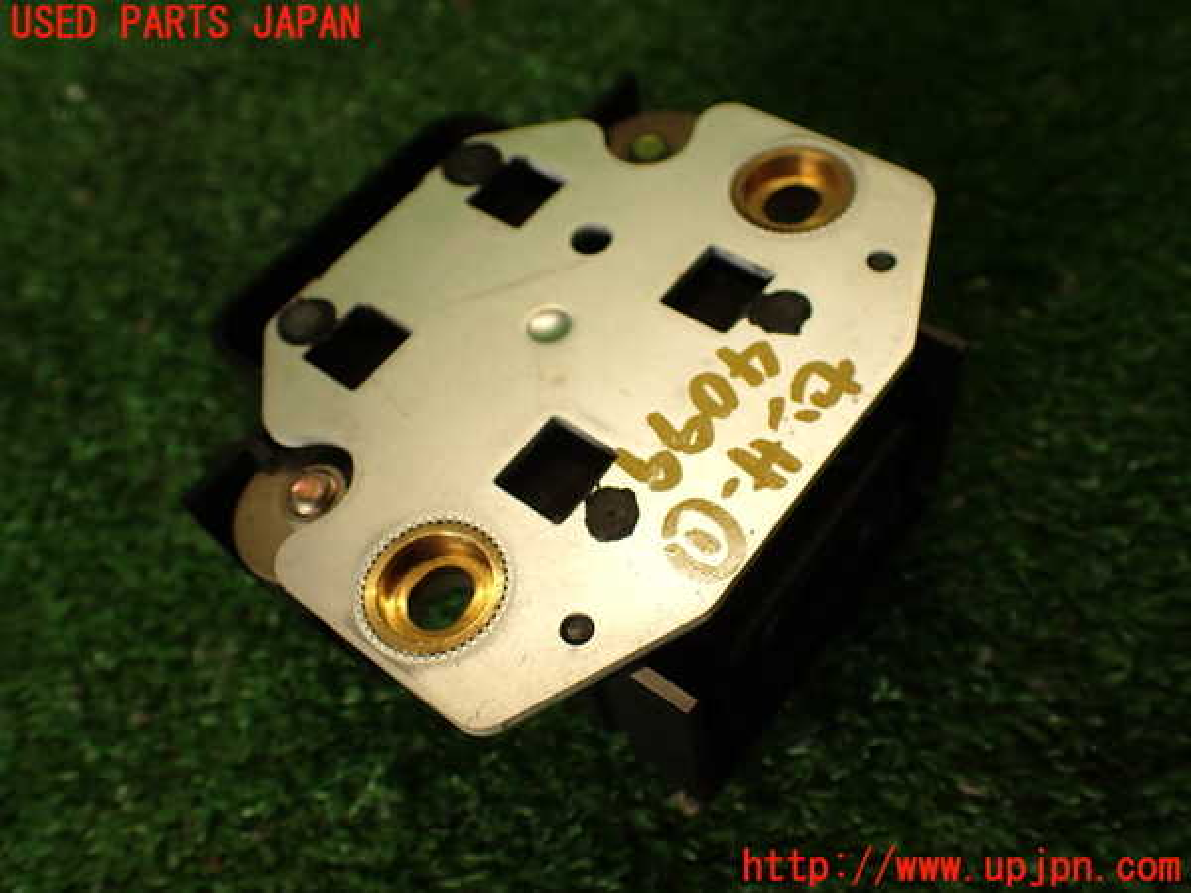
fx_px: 1101
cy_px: 446
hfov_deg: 56.8
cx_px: 596
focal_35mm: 32
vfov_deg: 44.2
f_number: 2.4
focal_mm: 5.79
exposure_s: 1/80
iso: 100
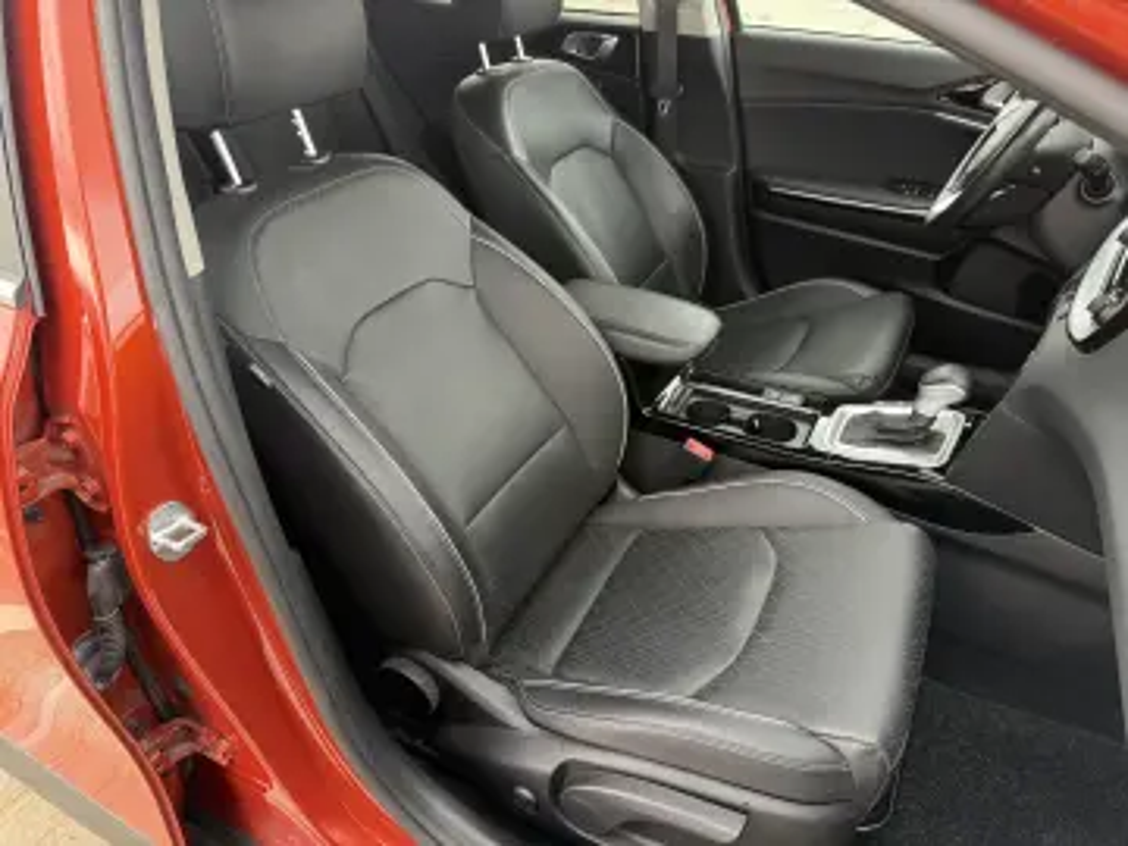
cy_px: 423
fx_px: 782
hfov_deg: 71.6
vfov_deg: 56.8
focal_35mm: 24
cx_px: 564
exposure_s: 1/123
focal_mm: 6.76
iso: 160
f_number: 1.78
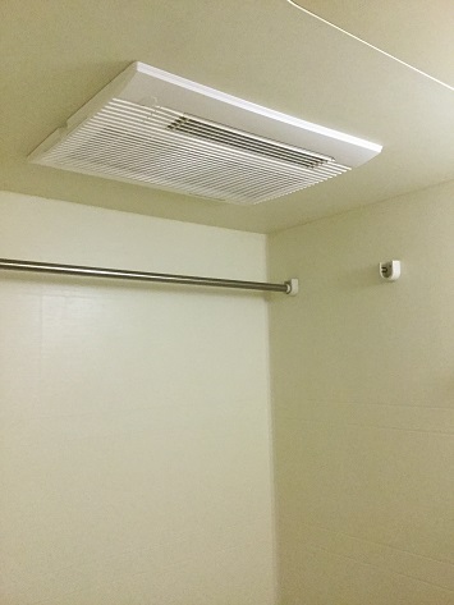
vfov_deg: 58.3
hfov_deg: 45.5
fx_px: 542
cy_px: 302
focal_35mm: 31
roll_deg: +2.3
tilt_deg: +5.4
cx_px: 227
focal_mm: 3.3
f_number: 2.4
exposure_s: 1/30
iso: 160
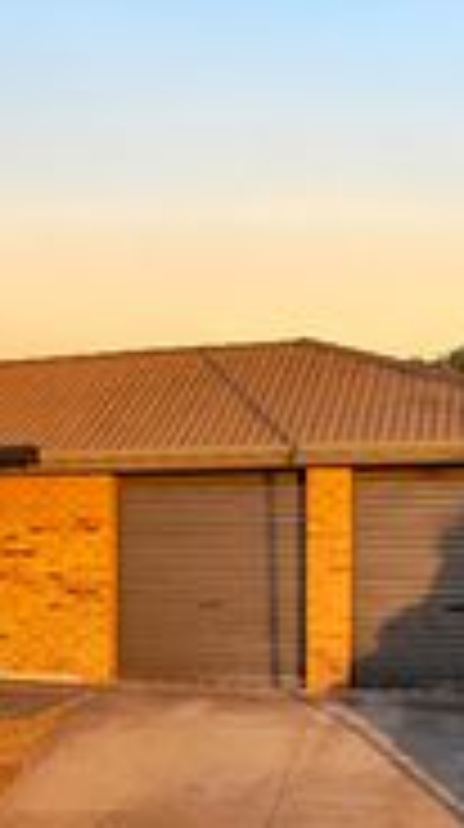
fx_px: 1295
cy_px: 434
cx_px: -257
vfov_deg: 35.5
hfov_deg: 17.9
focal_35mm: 59
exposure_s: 1/730
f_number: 2.8
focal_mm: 8.38
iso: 100
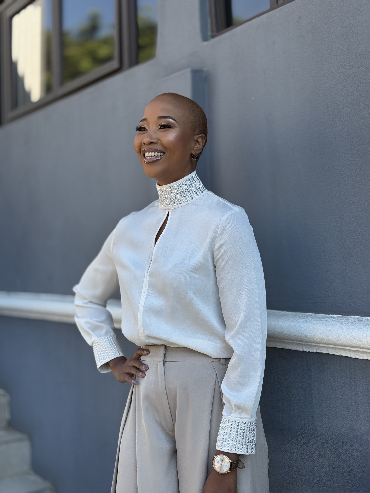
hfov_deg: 30.3
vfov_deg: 39.7
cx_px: 185
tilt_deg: +1.8
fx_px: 684
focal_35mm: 48
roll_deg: +2.4
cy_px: 246
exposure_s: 1/1133
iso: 64
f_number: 1.78
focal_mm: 6.76
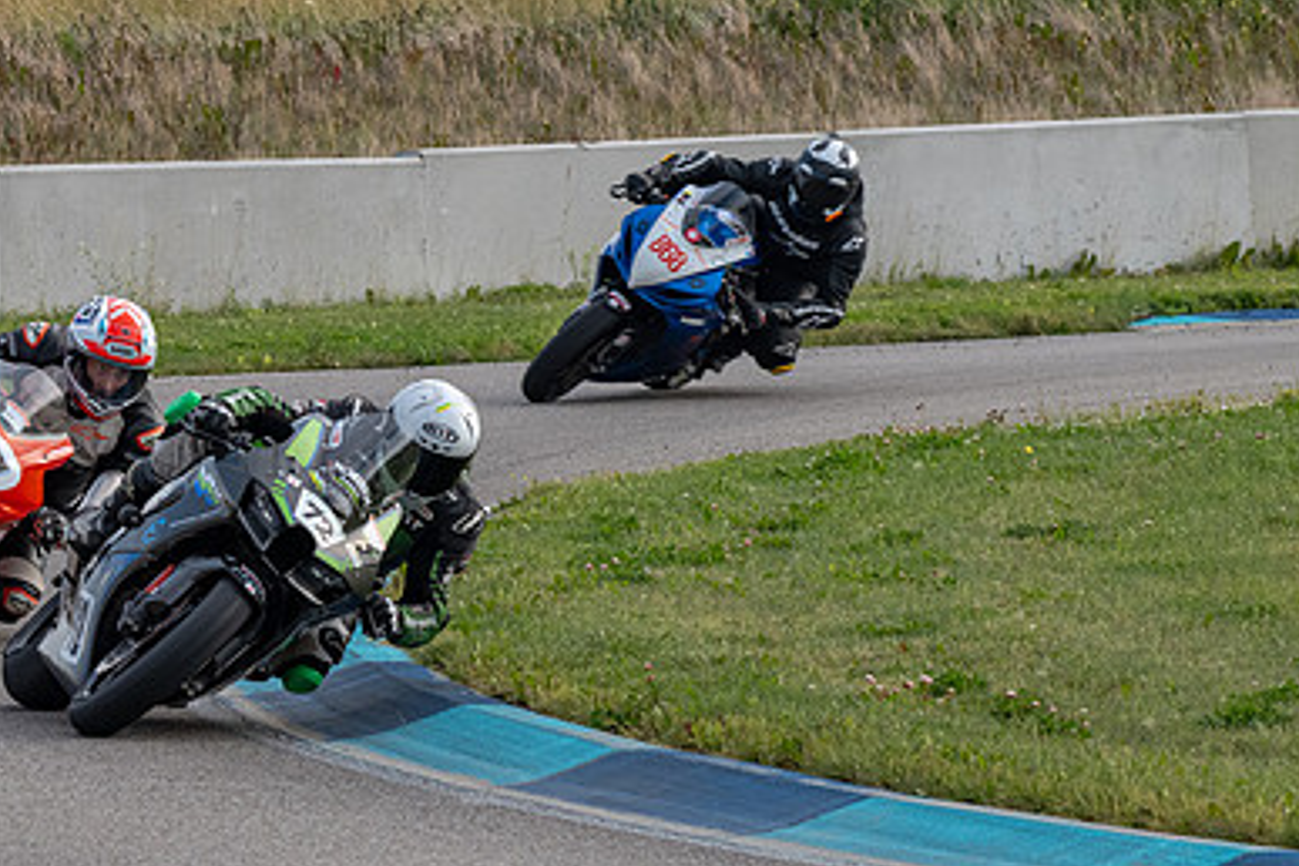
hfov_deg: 4.4
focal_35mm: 469
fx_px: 16922
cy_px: 650
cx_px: 64
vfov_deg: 2.9
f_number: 11
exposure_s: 1/800
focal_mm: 200
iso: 900
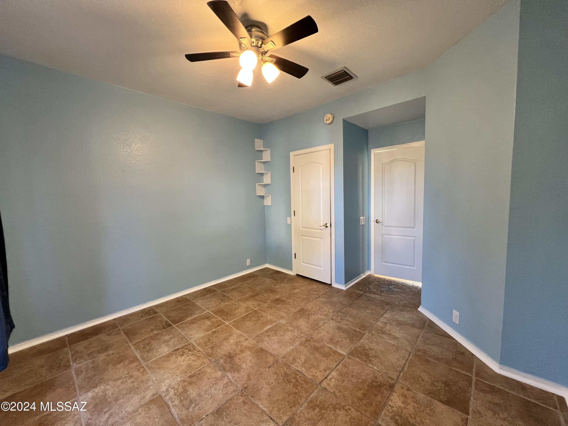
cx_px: 284
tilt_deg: -5.2
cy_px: 213
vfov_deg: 89.9
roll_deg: +1.6
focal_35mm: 13
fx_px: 213
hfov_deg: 106.2
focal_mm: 1.57
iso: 250
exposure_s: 1/60
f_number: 1.8
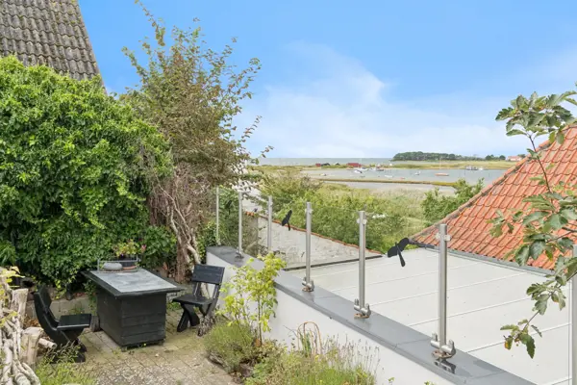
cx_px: 288
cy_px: 192
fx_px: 505
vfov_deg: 41.7
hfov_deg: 59.5
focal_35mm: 32
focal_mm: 21
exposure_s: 1/80
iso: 200
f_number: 7.1
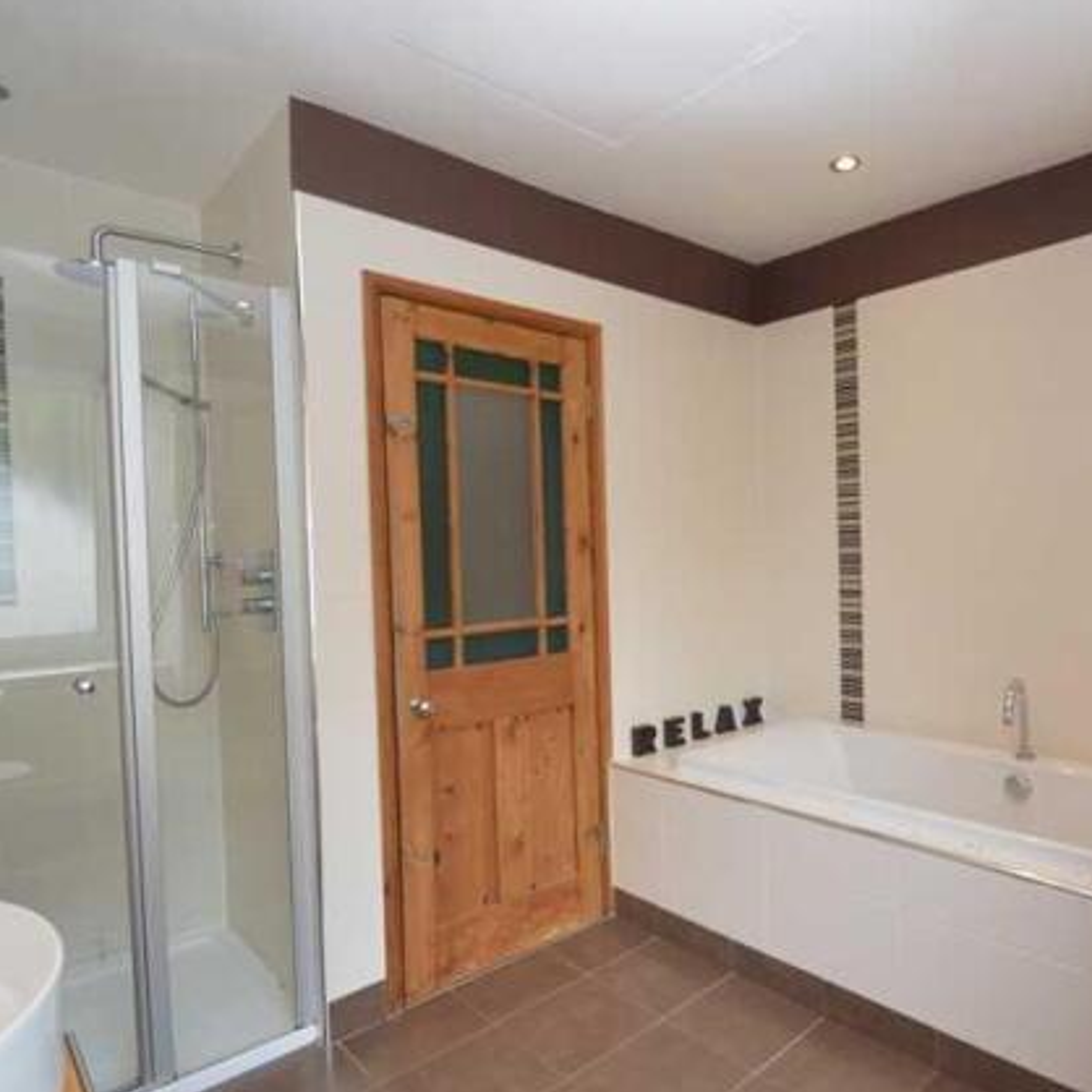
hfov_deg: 73.6
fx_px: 714
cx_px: 682
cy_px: 554
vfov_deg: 74.8
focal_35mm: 20
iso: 400
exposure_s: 1/80
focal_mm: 10
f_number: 4.5
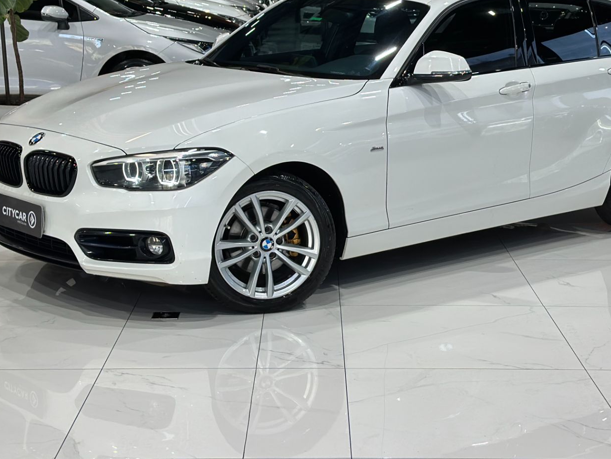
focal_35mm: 75
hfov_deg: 26.0
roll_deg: -0.4
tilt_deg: -6.8
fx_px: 1324
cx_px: 345
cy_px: 112
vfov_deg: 19.5
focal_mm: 6.86
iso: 100
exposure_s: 1/120
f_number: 1.78
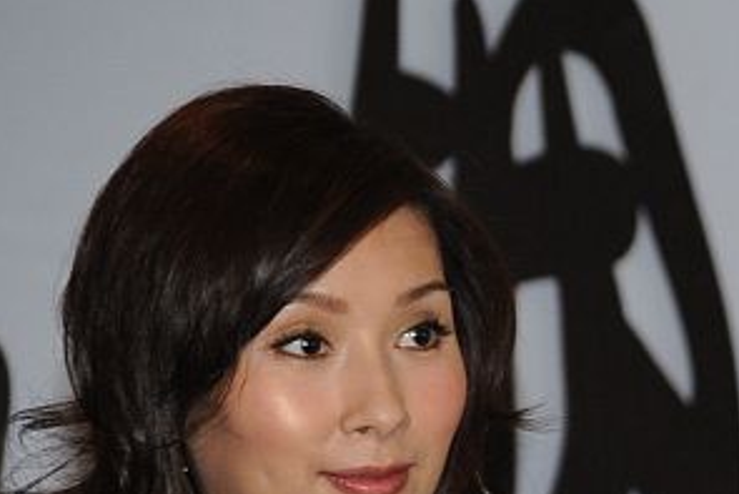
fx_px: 10433
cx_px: 1370
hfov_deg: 4.0
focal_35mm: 508
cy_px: 711
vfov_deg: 2.7
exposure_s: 1/160
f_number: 5
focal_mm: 125
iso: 1250
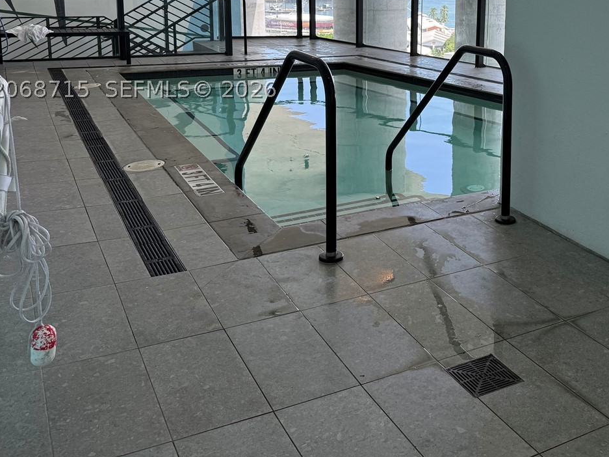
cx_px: 476
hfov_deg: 43.9
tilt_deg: -10.9
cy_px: 89
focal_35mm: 41
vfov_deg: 34.0
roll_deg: -2.7
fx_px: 721
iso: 80
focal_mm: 6.76
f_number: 1.78
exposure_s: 1/665
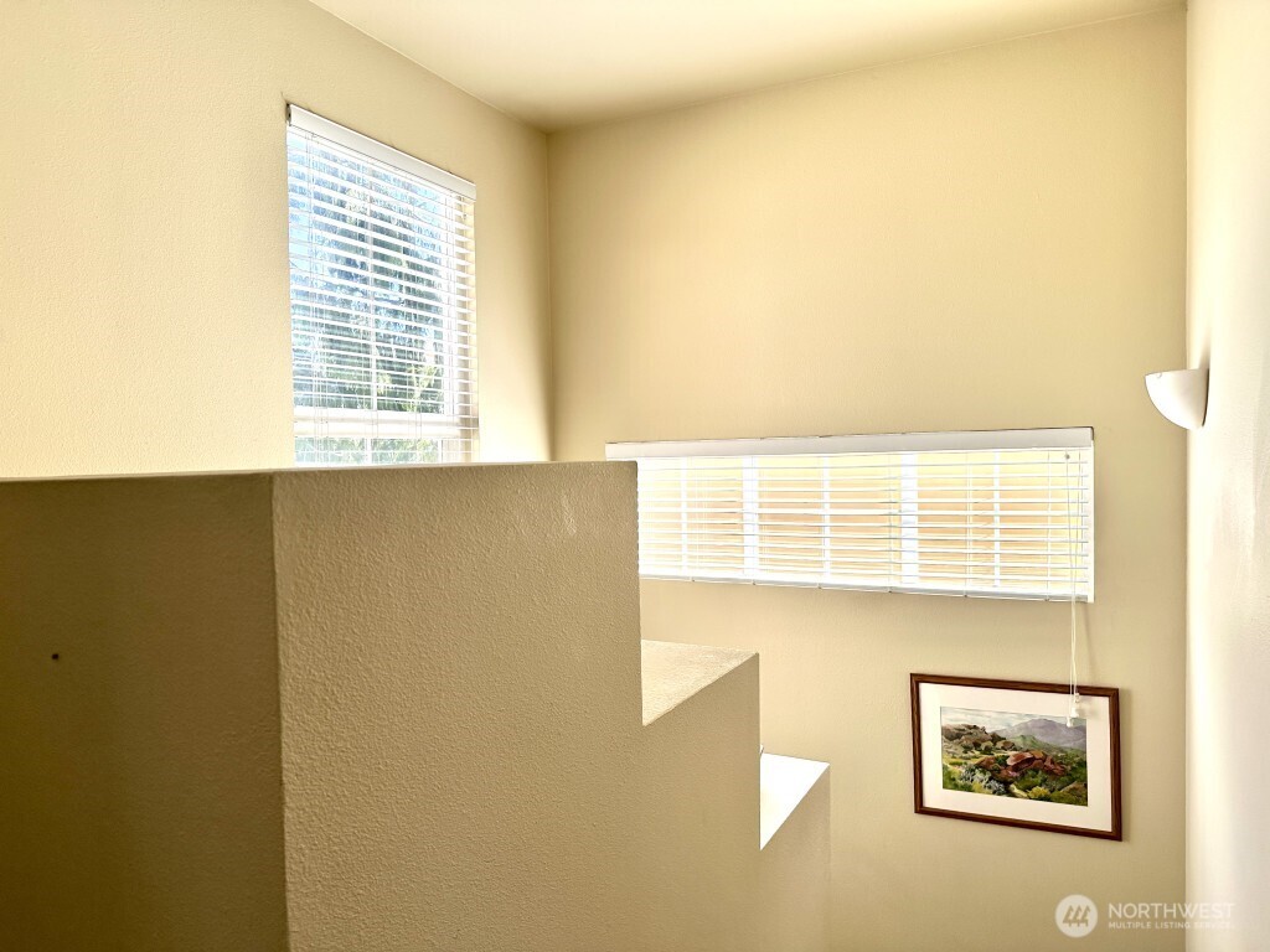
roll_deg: +0.5
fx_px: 881
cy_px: 476
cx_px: 635
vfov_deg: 56.8
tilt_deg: -1.7
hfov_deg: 71.6
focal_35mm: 24
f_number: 1.78
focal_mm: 6.86
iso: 80
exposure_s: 1/630
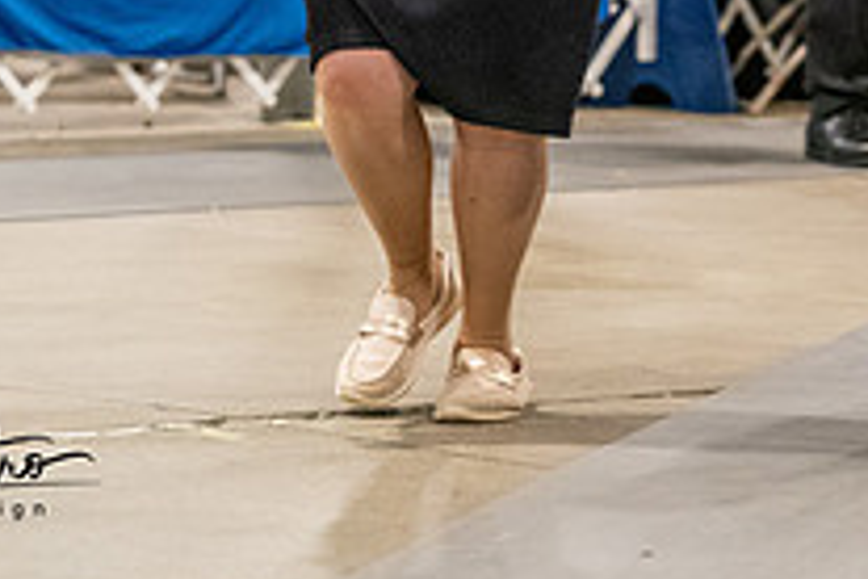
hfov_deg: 6.5
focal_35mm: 317
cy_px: -199
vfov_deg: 4.3
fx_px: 7643
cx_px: 914
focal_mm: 113
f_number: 3.5
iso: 6400
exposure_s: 1/250
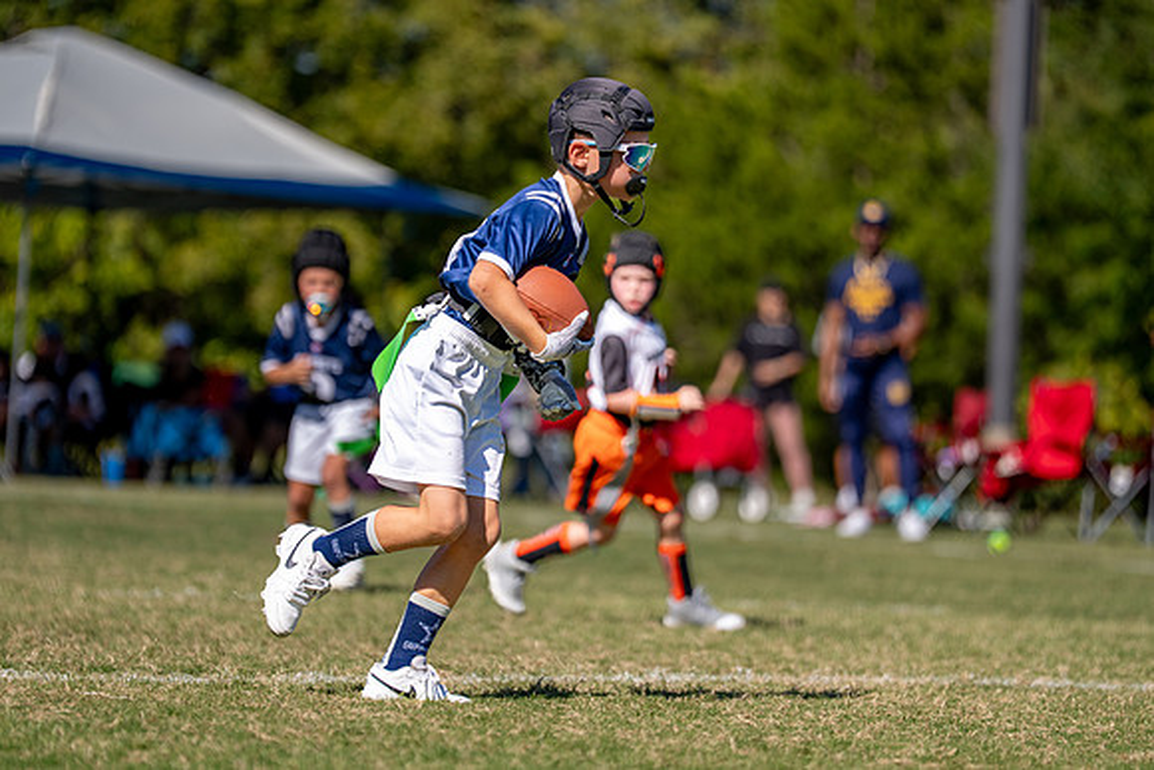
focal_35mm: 208
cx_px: 520
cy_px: 339
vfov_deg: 6.6
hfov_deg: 9.9
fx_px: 6671
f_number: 2.8
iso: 160
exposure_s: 1/3200
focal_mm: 171
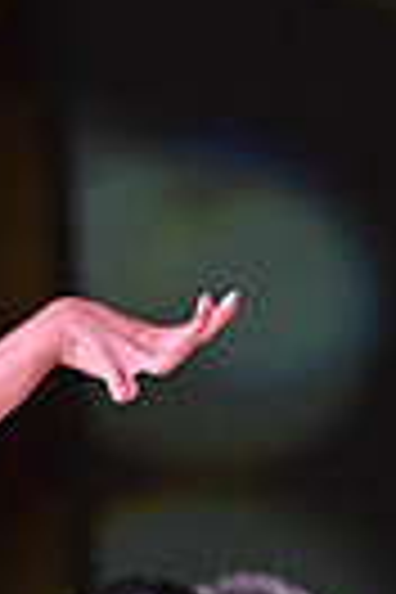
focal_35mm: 880
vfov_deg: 2.3
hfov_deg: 1.6
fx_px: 14519
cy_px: 1242
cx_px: -407
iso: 5000
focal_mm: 200
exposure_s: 1/400
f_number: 5
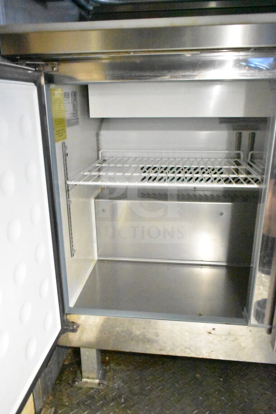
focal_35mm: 27
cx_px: 138
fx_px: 310
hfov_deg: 48.0
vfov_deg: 67.4
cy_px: 207
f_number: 3.5
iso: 25600
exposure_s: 1/15
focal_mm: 18
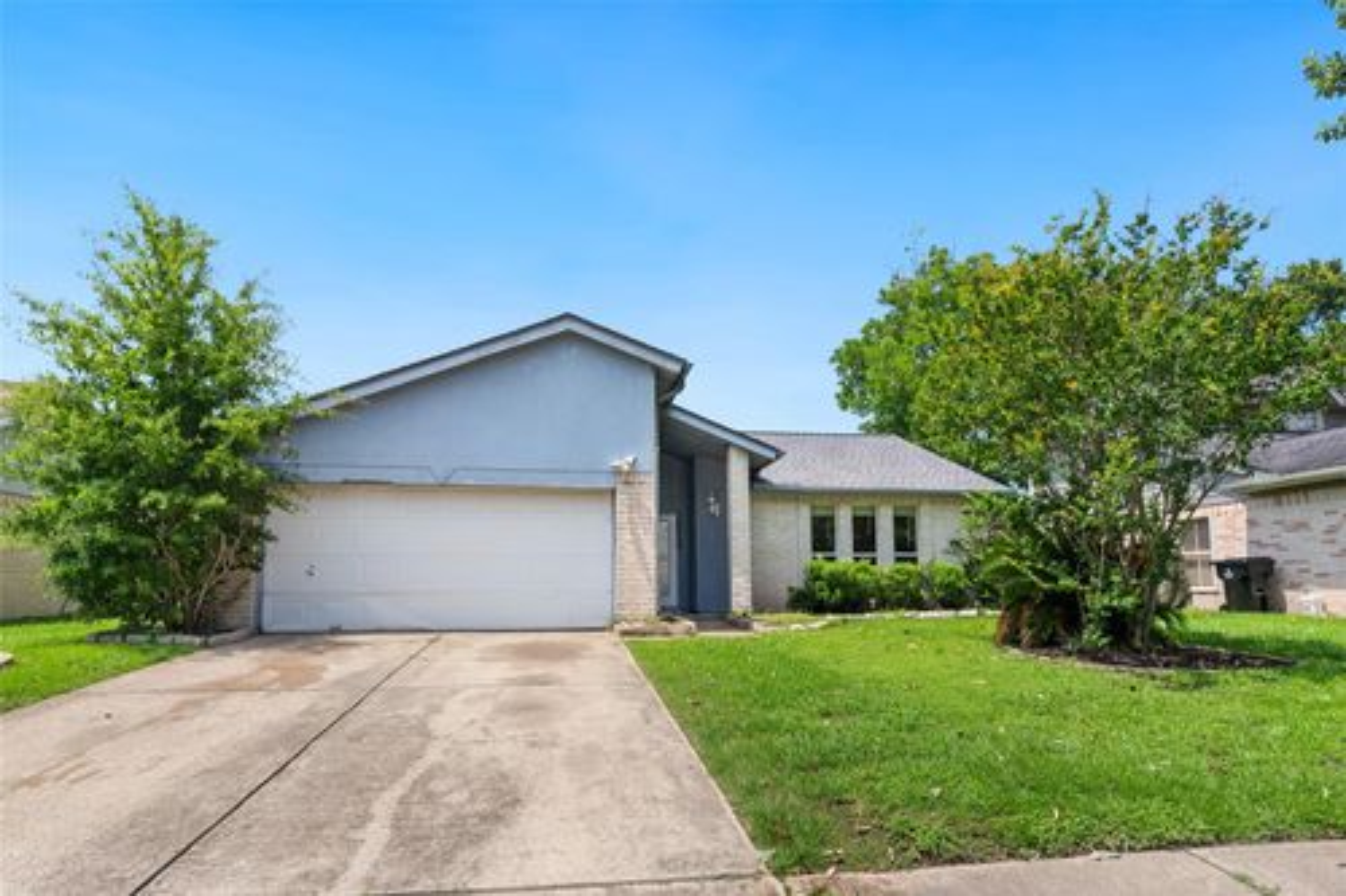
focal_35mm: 19
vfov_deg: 64.5
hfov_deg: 86.9
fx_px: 710
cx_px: 673
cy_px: 448
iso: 100
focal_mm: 19
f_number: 8
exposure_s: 1/30
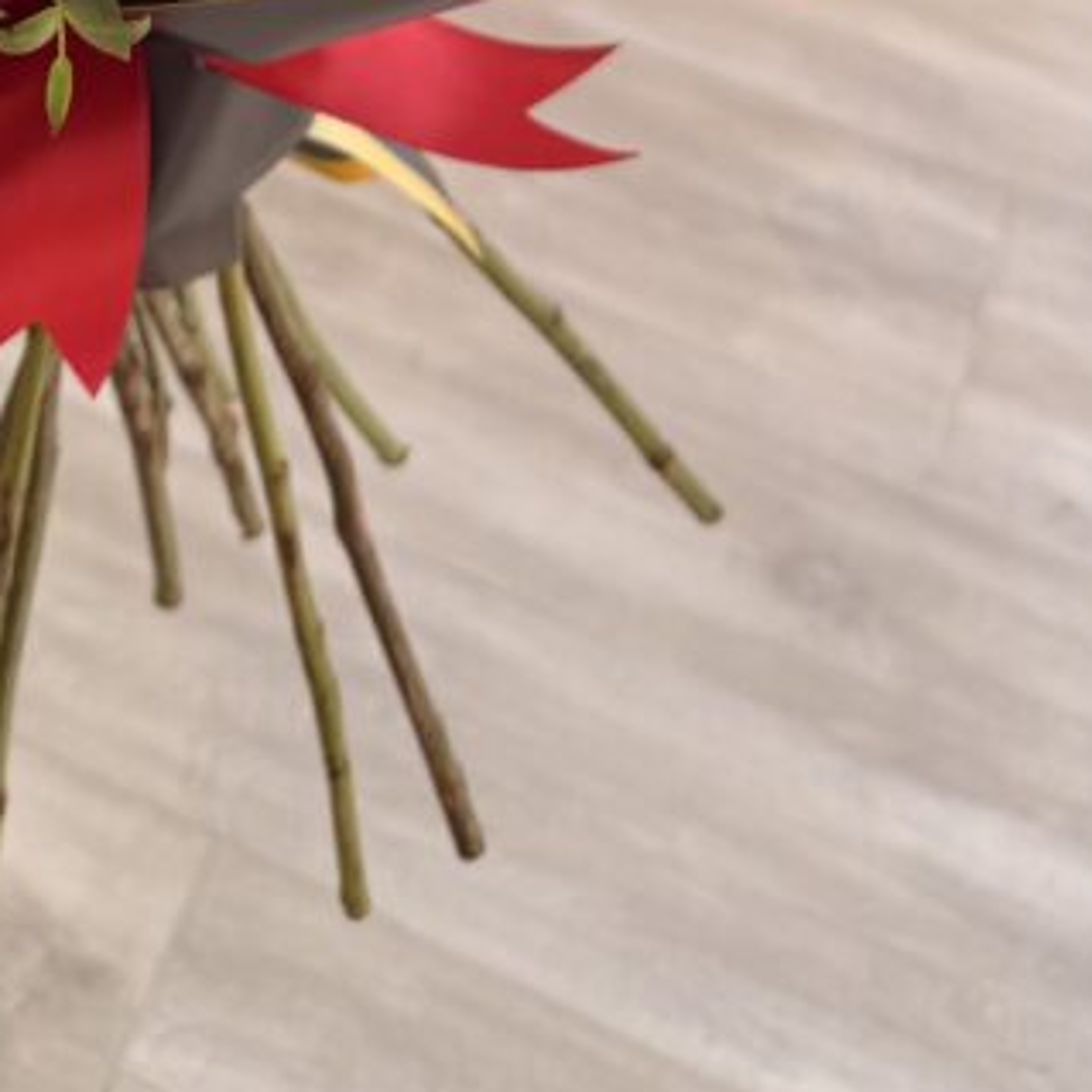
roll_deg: -0.4
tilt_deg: -41.8
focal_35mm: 71
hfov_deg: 24.0
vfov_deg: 20.0
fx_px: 2534
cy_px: -673
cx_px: 260
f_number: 1.78
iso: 64
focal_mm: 6.76
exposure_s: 1/181
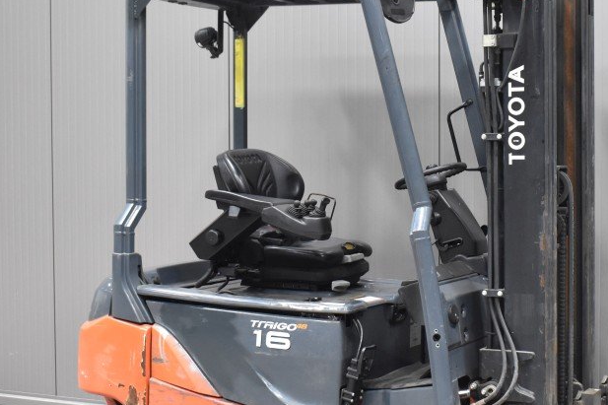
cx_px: 414
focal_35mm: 70
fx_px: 1182
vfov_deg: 19.4
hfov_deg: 28.6
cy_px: 234
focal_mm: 24
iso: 1600
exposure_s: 1/30
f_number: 4.5
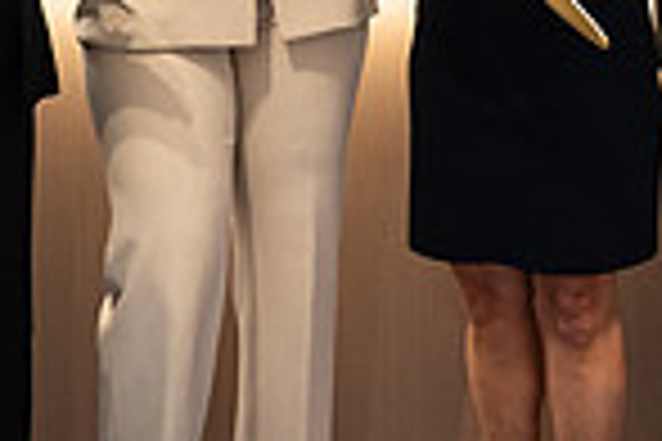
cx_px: 531
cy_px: -245
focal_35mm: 191
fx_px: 3512
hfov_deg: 10.7
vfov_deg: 7.1
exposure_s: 1/160
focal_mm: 48
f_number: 3.2
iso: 400
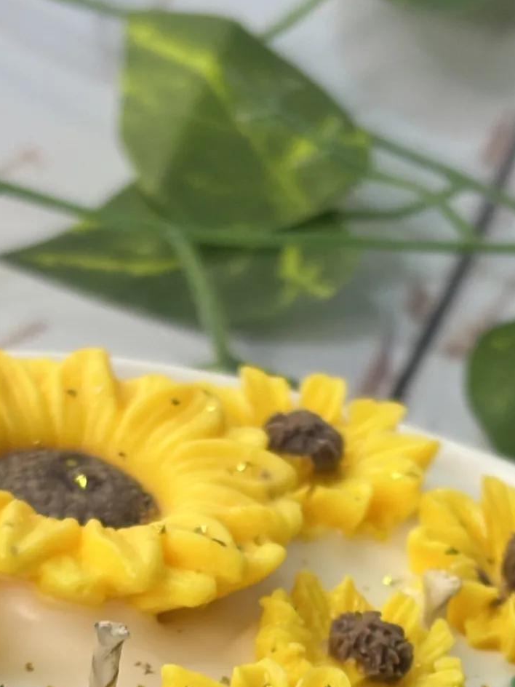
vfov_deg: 13.7
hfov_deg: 10.5
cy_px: 732
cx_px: 287
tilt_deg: -32.6
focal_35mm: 141
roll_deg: -19.0
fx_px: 2797
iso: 50
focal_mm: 5.96
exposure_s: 1/60
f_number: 1.6
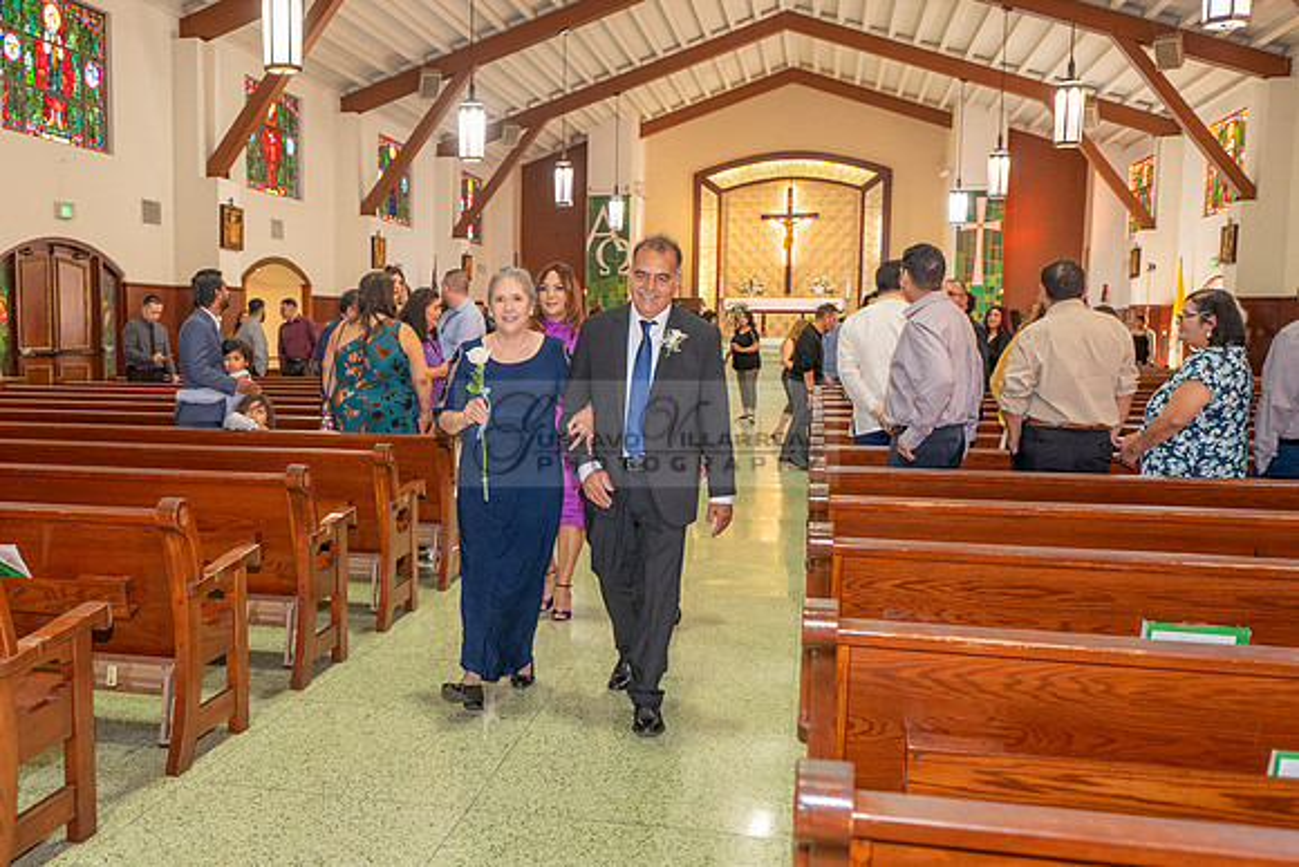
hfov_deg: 53.2
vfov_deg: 37.3
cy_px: 460
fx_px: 1284
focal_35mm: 36
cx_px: 500
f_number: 2.8
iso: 1000
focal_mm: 24
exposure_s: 1/125
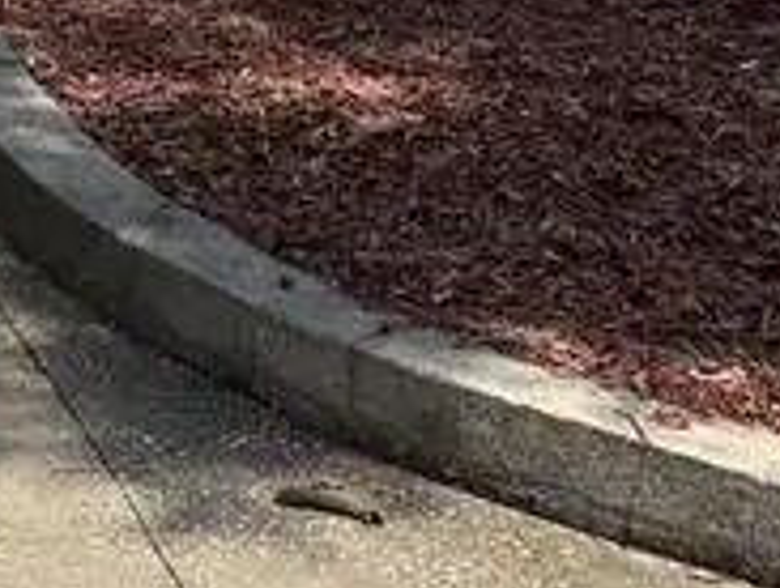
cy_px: -601
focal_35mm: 134
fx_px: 3025
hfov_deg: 13.5
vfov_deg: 10.2
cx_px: -533
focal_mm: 6.76
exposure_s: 1/4405
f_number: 1.78
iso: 80
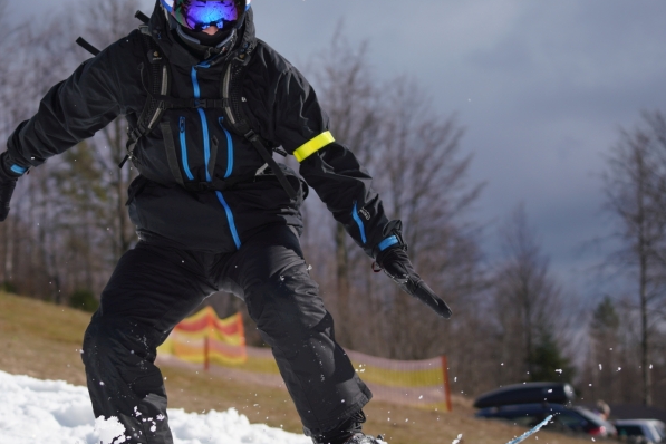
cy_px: 277
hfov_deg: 17.0
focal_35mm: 120
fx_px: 2220
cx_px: 248
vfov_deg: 11.4
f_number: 4
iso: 160
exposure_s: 1/1600
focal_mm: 70
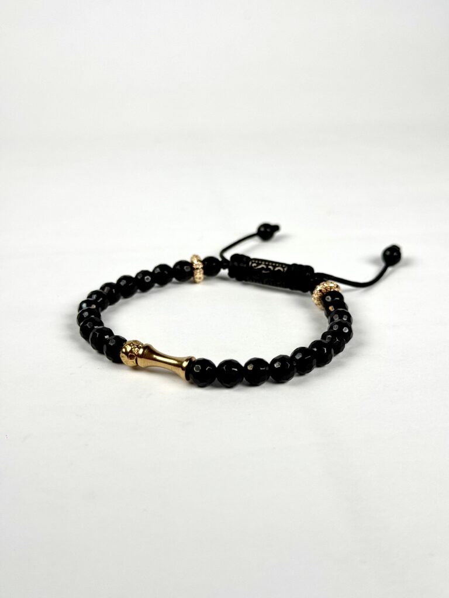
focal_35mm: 48
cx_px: 224
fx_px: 830
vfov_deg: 39.7
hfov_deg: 30.3
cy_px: 299
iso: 80
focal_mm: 6.76
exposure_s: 1/7937
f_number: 1.78
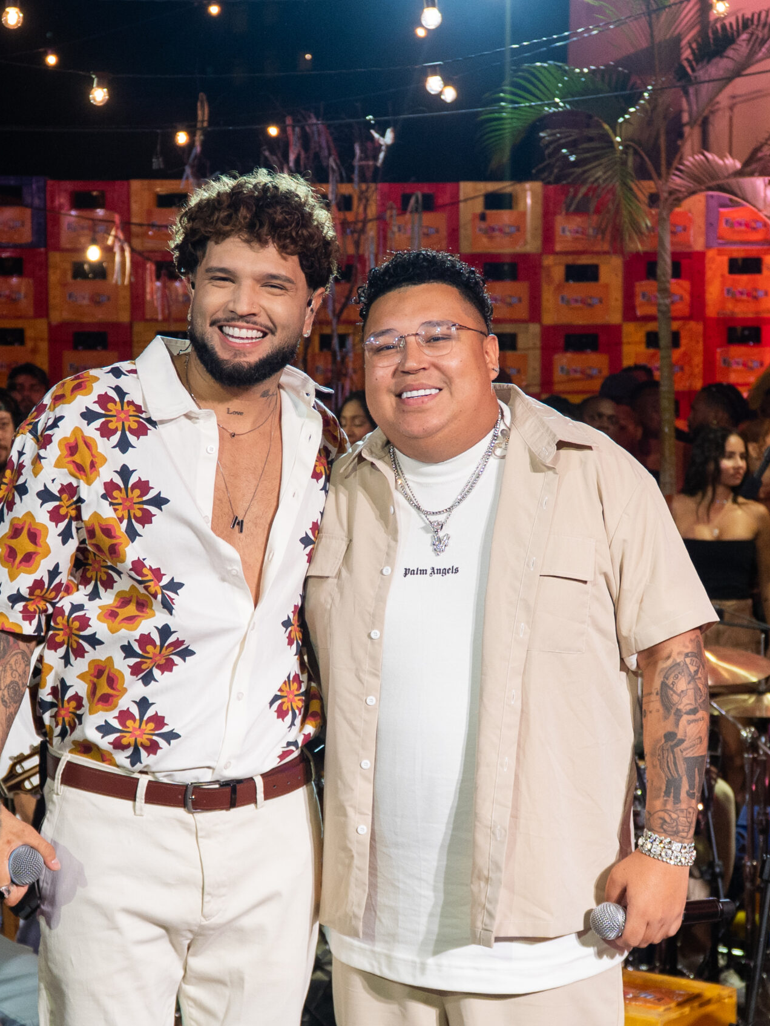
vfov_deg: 26.3
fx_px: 2195
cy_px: 511
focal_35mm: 74
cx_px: 335
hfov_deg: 19.9
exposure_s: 1/250
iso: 1250
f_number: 4
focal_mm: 34
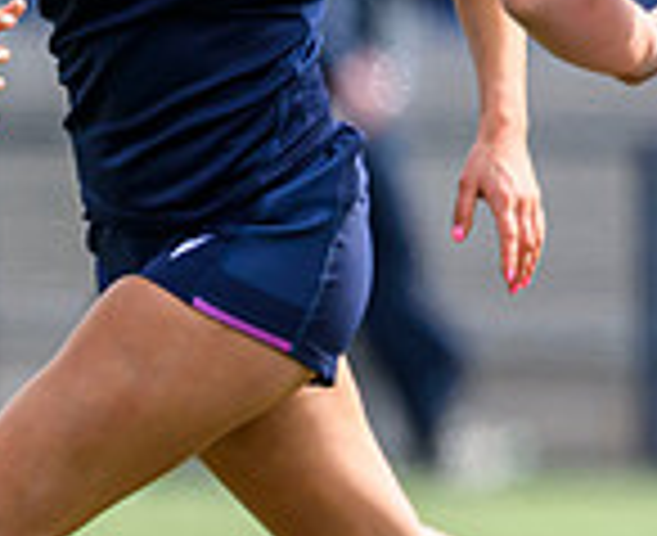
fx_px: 64093
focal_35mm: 3272
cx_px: 2003
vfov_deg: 0.5
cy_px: 134
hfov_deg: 0.6
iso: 500
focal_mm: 560
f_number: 4
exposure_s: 1/2000
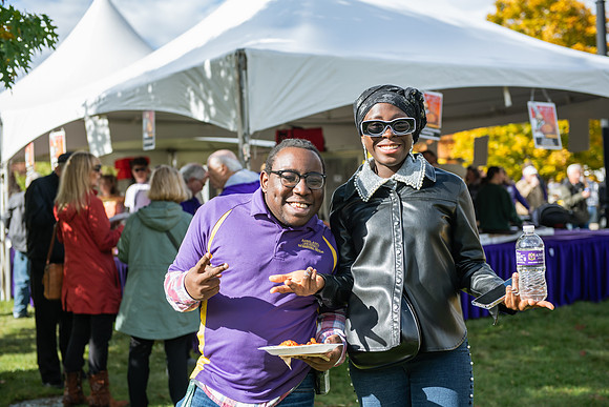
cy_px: 204
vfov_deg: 24.2
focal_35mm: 56
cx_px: 304
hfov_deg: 35.6
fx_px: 948
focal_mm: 56
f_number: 3.5
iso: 125
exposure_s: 1/500
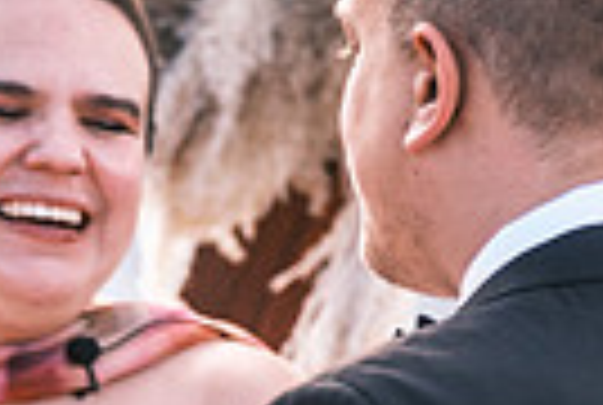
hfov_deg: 2.5
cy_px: 614
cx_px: 14
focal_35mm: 837
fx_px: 14051
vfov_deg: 1.6
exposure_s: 1/1000
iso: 400
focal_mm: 129.2
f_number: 2.8
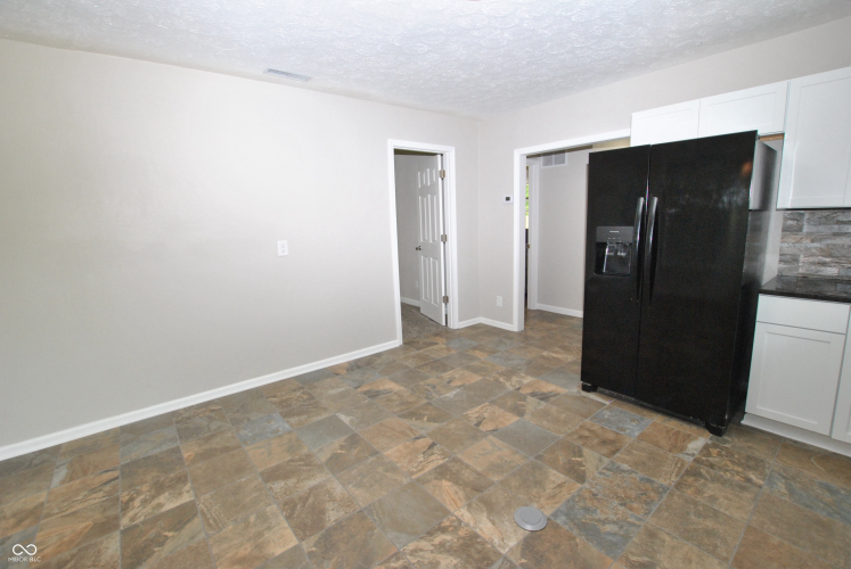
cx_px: 426
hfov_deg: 100.3
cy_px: 284
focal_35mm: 15
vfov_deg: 77.5
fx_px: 355
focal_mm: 10
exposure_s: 1/60
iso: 800
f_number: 7.1
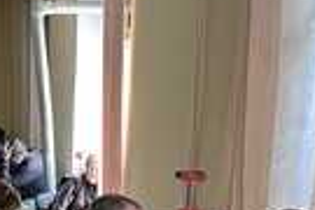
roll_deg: +0.2
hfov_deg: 26.3
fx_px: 647
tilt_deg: -16.1
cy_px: 275
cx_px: 23
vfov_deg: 17.3
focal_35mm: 74
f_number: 1.78
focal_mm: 6.86
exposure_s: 1/45
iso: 1000
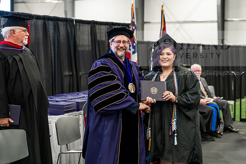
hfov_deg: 28.8
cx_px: 123
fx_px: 478
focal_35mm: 70
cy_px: 82
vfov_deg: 19.5
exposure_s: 1/200
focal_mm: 70
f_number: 4
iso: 4000
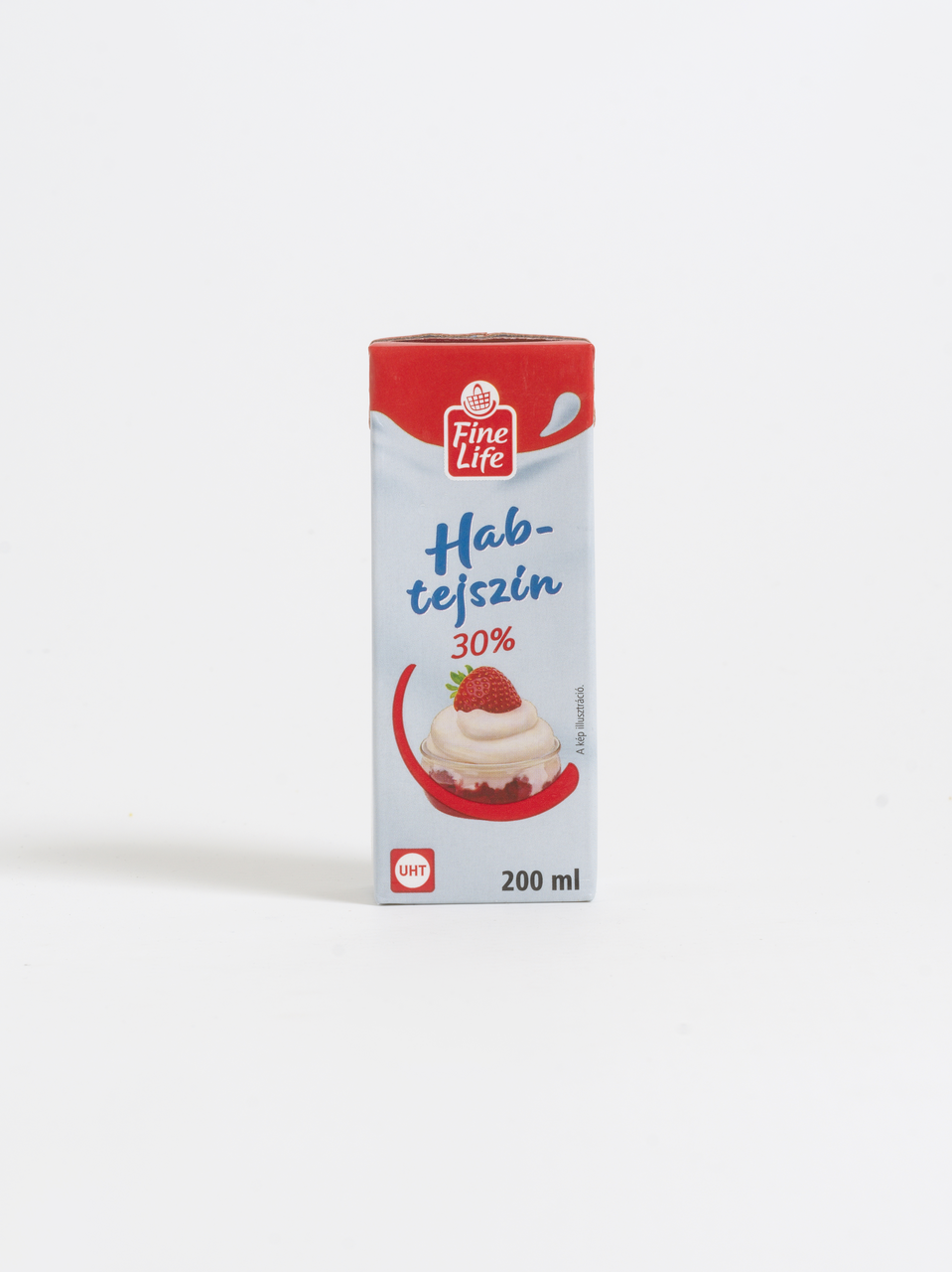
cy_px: 636
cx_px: 476
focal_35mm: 51
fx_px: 1871
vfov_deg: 37.5
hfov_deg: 28.5
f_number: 14
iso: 100
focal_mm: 65
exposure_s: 1/5
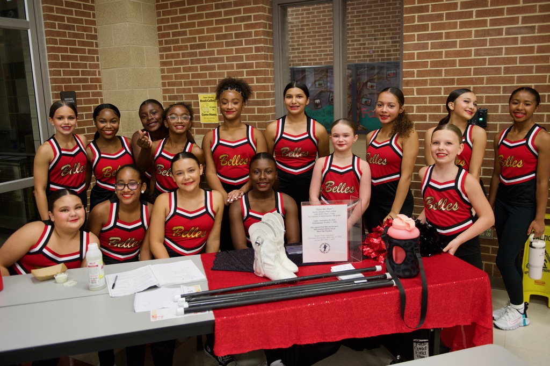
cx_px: 275
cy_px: 183
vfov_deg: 41.1
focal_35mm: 32
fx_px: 488
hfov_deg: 58.8
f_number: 2.8
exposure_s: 1/320
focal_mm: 32
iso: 2500
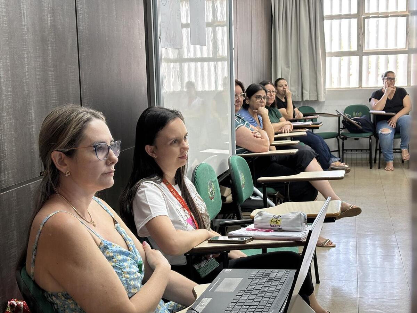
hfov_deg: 36.8
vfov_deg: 28.0
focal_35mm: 52
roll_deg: +1.9
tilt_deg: -7.6
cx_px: 208
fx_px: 626
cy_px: 156
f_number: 1.6
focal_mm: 5.96
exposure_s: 1/60
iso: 160
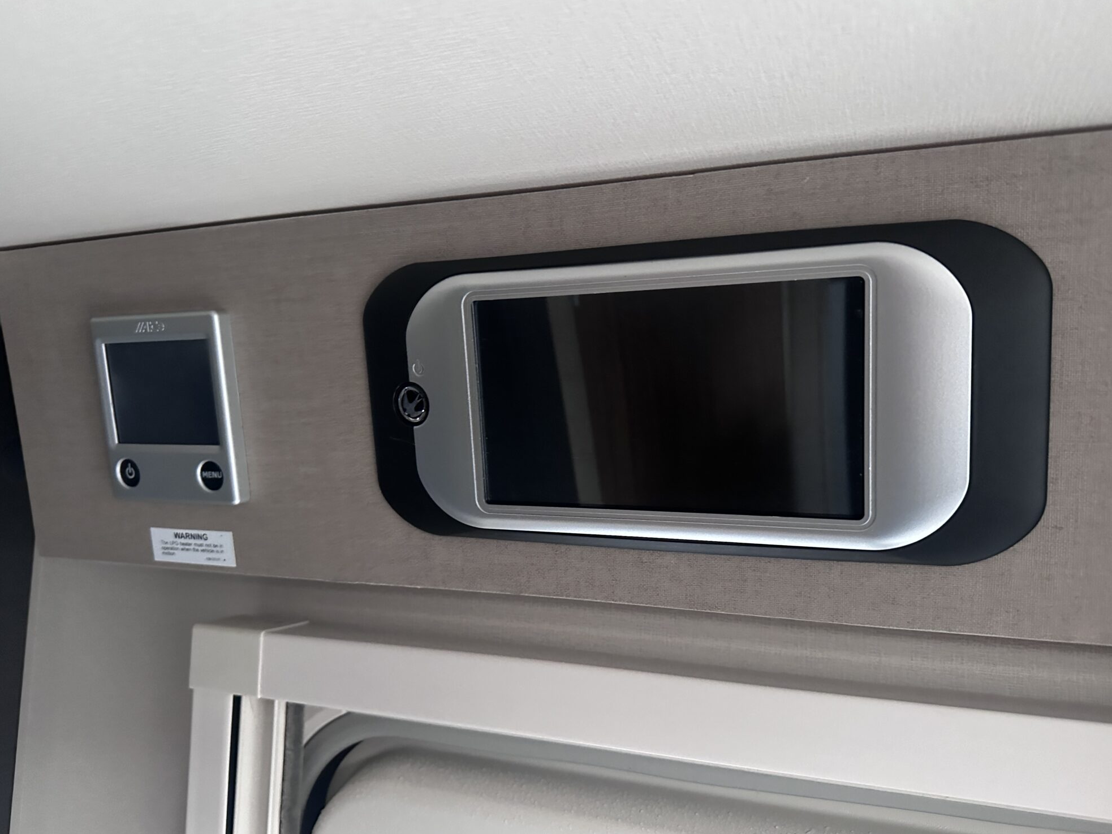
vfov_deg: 54.9
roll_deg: -1.3
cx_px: 570
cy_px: 427
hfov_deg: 69.4
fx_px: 803
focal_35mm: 25
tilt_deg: +5.0
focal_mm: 6.86
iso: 1000
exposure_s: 1/40
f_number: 1.78
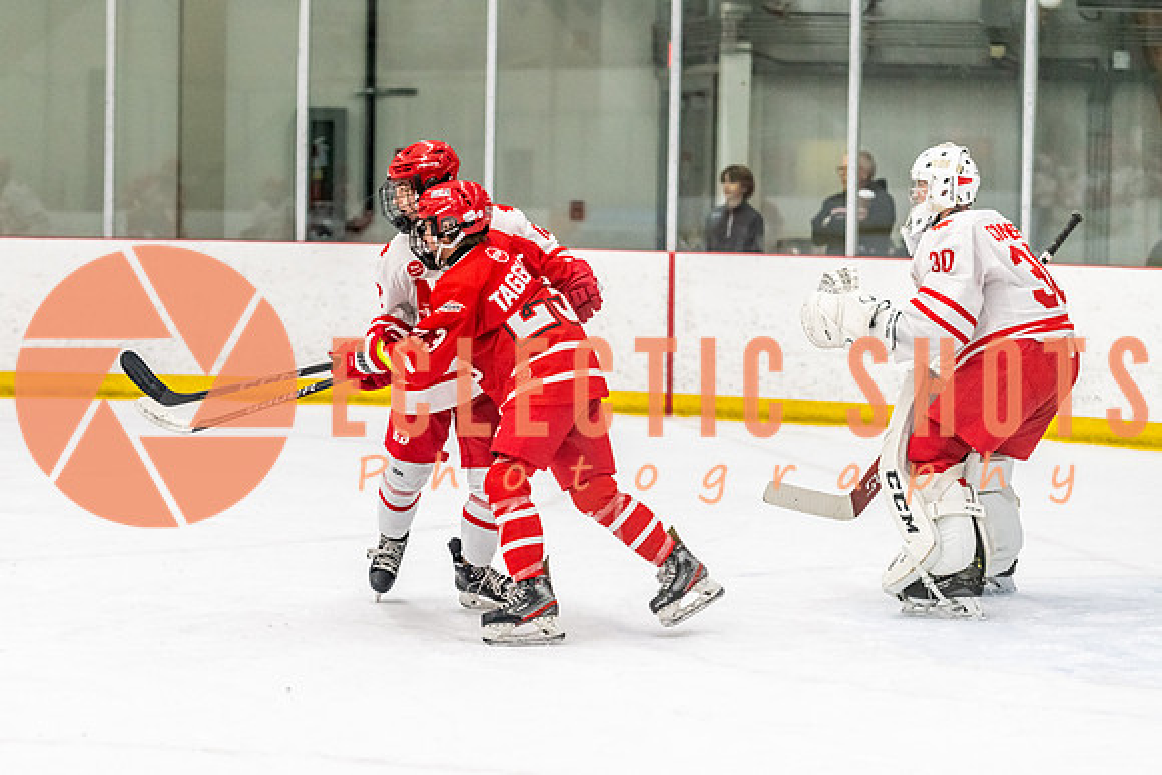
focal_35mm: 124
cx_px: 475
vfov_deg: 11.1
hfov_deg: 16.5
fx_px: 4007
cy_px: 387
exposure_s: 1/800
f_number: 2.8
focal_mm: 105
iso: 4000
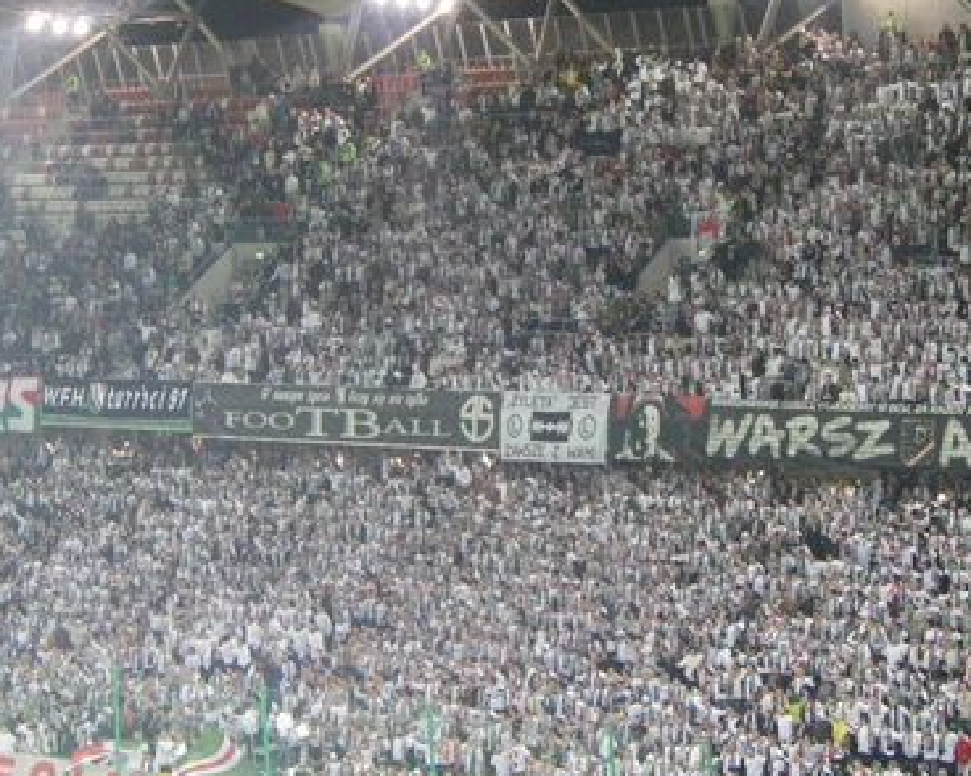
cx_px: 565
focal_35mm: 118
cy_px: 387
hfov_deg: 16.3
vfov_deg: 13.1
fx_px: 3389
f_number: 3.9
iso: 800
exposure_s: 1/80
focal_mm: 12.8
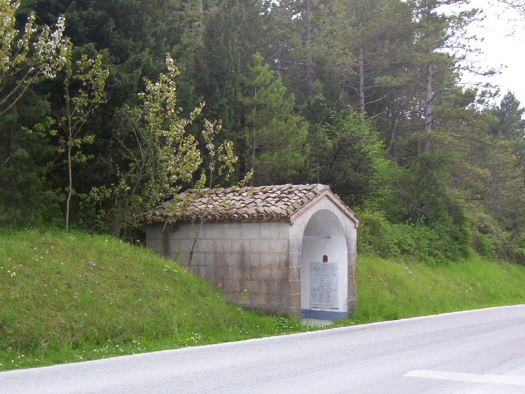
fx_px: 773
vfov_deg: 28.6
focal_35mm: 51
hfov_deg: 37.5
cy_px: 197
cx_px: 262
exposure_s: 1/449
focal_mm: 7.88
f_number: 3.16
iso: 100
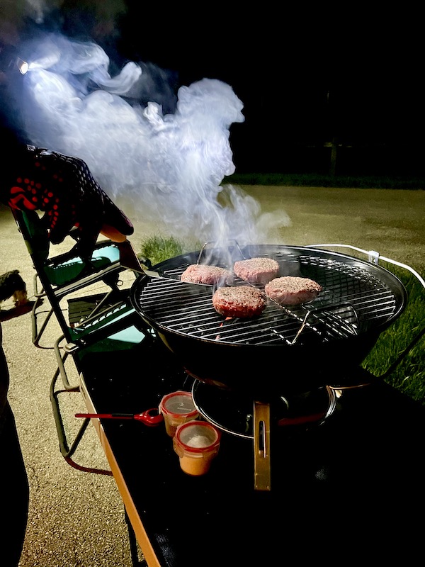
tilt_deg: -21.2
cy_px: 284
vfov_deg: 67.3
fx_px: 426
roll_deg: +1.5
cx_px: 212
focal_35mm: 26
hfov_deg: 53.1
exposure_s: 1/28
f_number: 1.6
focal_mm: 5.1
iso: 640
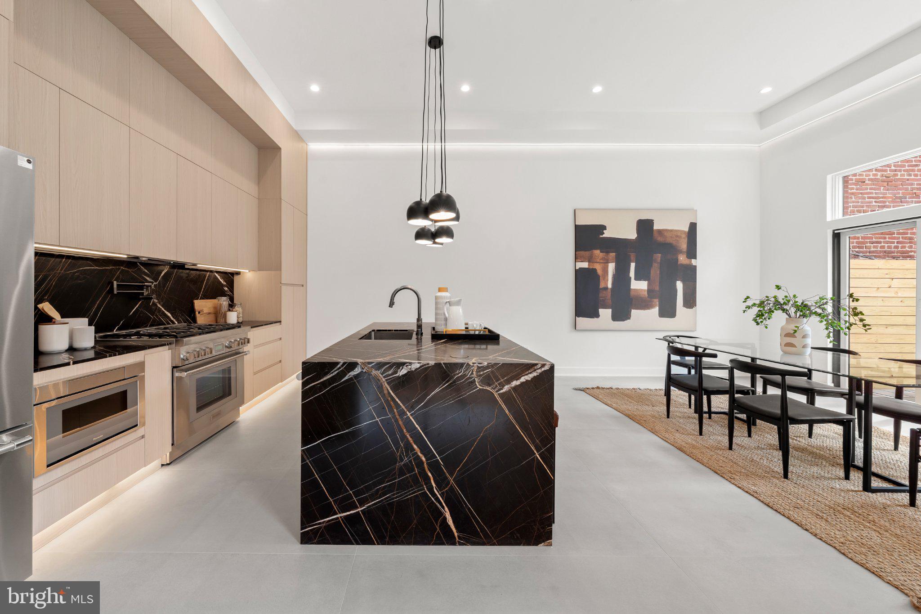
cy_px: 307
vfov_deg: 90.0
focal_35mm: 12
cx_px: 460
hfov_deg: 112.6
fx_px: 307
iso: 250
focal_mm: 12
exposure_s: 1/6
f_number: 10
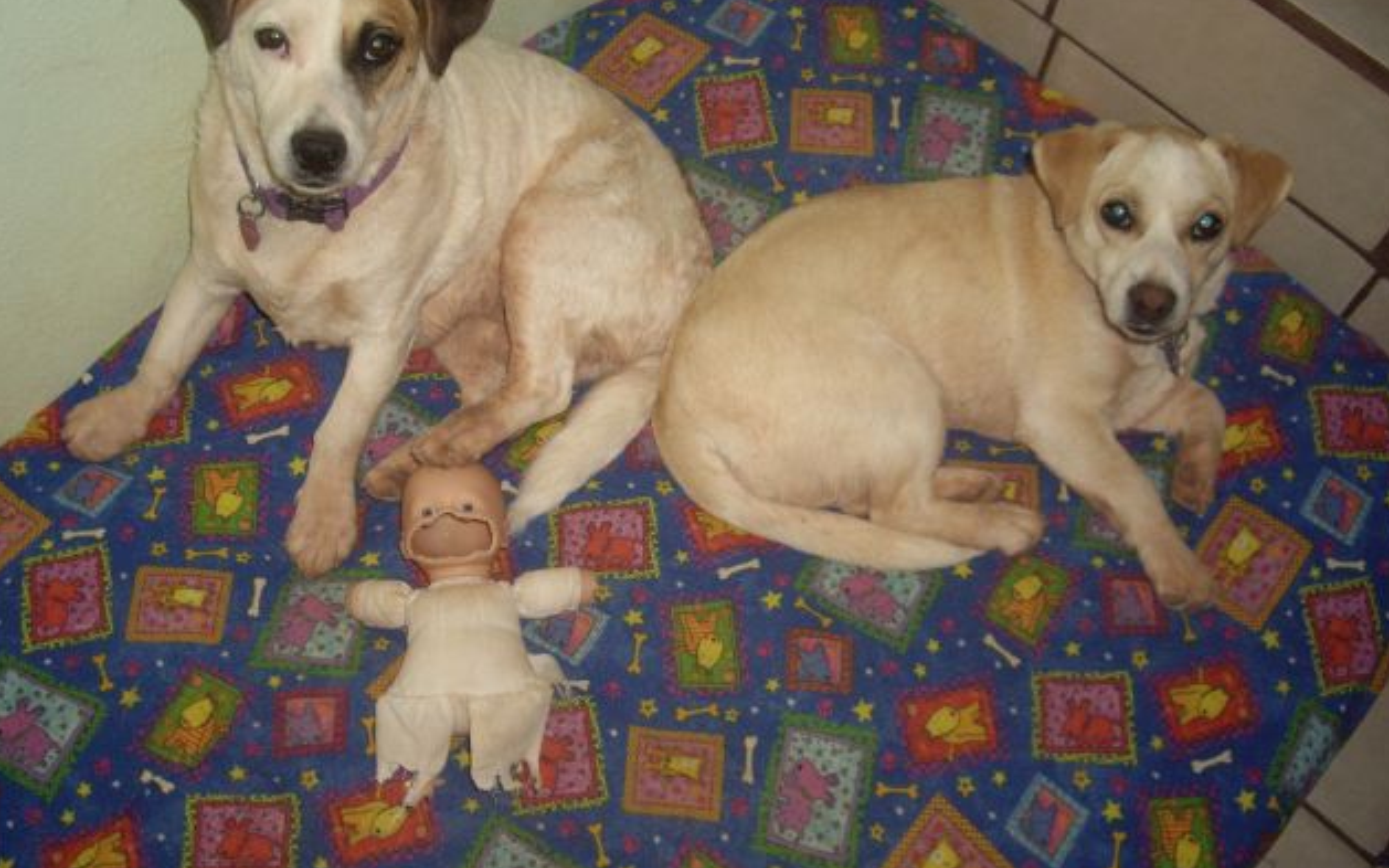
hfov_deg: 48.2
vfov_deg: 31.2
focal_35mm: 41
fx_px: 1552
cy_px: 444
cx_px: 696
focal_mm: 7.9
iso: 200
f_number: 2.8
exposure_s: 1/40
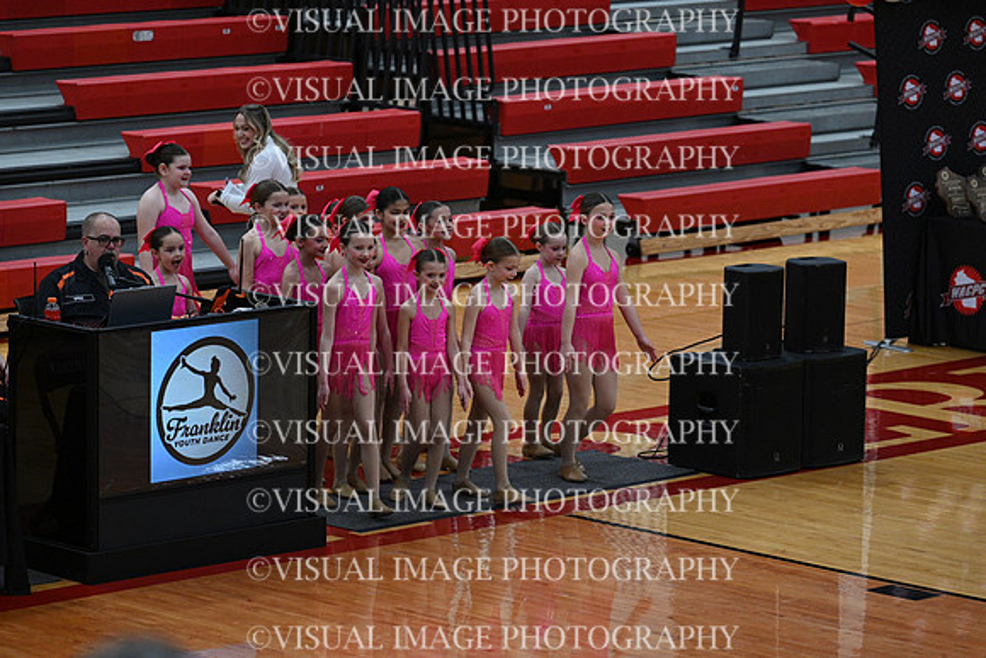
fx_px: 4657
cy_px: 329
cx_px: 493
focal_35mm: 170
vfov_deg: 8.1
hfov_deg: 12.1
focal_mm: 170
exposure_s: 1/400
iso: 4000
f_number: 4
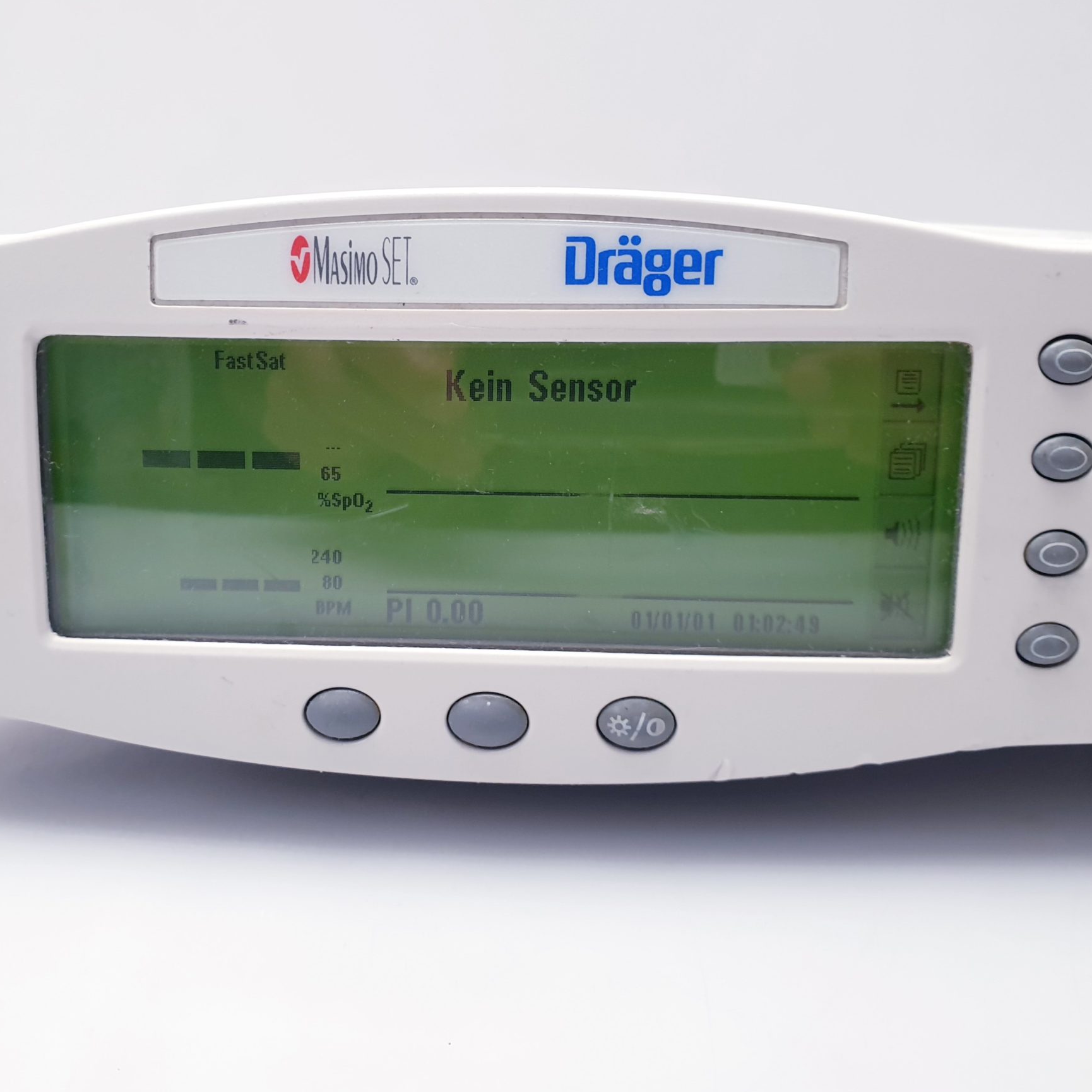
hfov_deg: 48.2
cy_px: 513
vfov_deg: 48.4
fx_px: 1213
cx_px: 449
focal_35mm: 34
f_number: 2.4
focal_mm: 4.3
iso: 100
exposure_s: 1/50
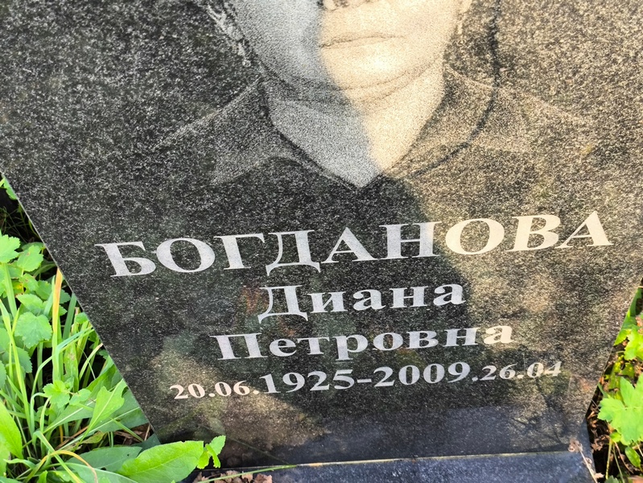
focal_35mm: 50
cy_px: 242
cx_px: 322
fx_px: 929
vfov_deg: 29.1
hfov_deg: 38.2
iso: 80
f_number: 1.7
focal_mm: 4.71
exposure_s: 1/100
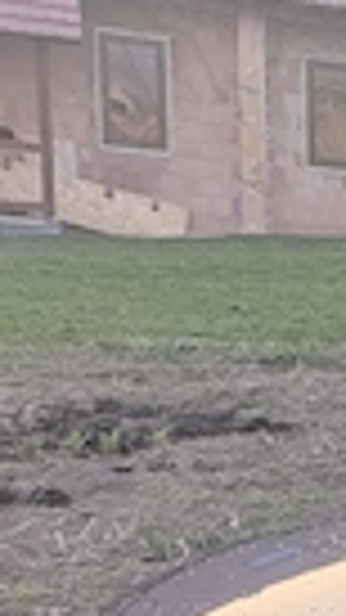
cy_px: 798
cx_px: 1150
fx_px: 1942
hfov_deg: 8.1
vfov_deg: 17.0
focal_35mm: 119
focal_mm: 5.43
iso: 39
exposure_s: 1/547
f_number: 1.89
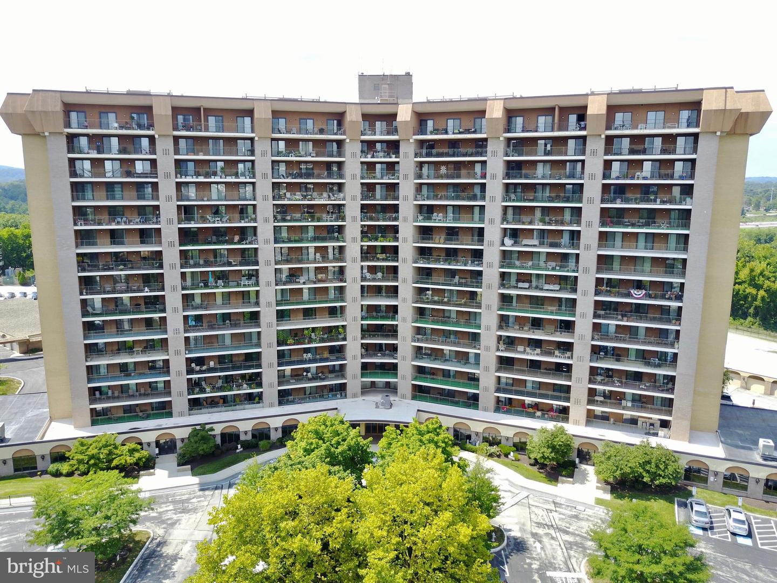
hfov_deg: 67.3
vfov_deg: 53.1
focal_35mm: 26
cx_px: 388
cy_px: 292
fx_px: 584
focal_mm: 4.7
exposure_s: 1/364
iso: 100
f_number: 2.2
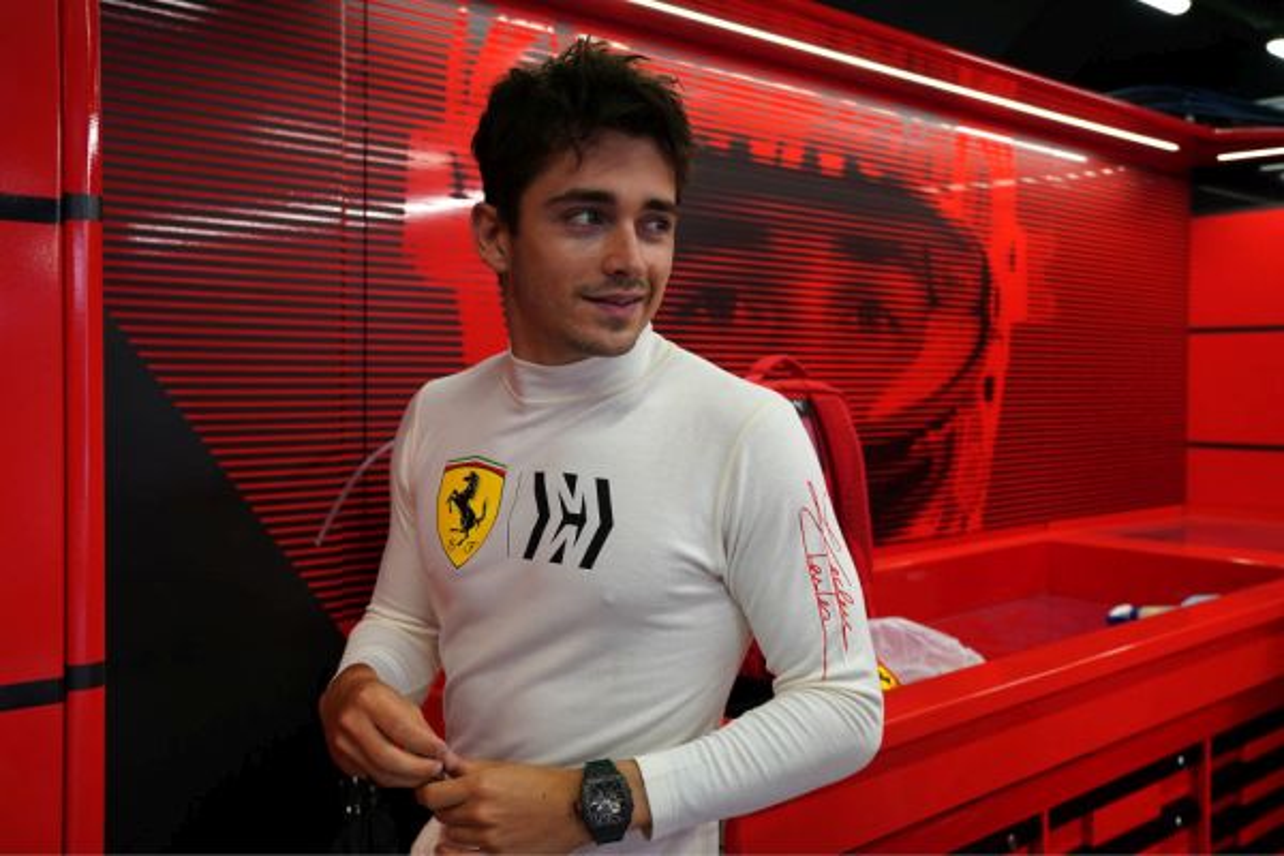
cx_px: 642
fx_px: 1177
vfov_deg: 40.0
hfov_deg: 57.2
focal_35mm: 33
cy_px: 428
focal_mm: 33
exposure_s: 1/200
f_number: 4
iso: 800
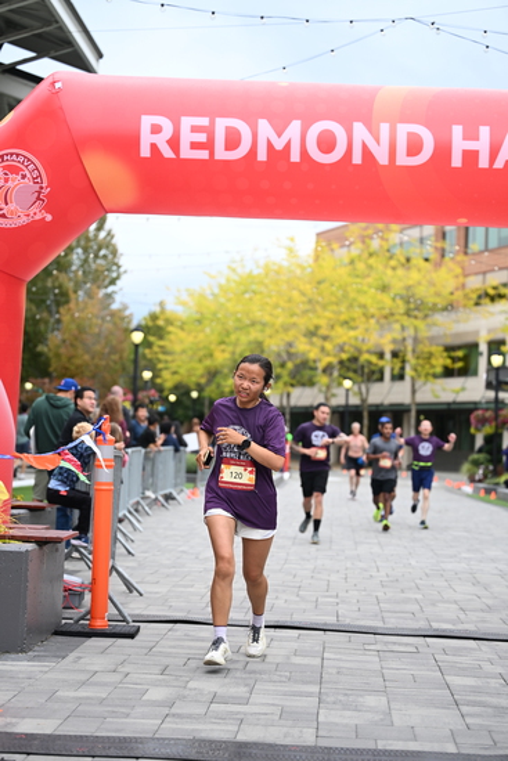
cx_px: 254
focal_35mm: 72
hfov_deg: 18.9
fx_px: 1523
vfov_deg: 28.1
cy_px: 380
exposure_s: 1/2000
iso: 640
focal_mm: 72
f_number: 2.8
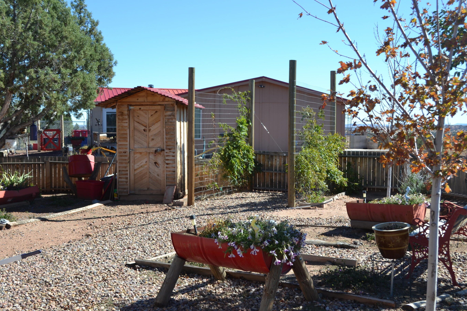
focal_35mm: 43
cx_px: 231
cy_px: 163
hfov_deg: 45.4
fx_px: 558
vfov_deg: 31.2
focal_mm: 26
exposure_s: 1/200
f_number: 7.1
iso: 100
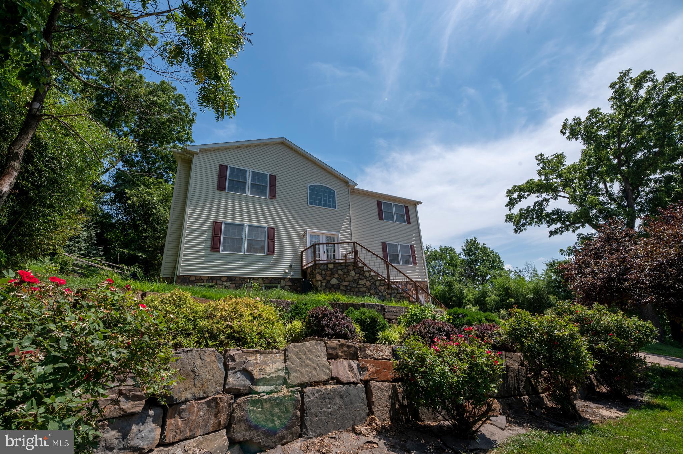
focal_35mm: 14
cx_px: 342
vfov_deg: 81.1
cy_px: 227
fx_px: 265
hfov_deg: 104.3
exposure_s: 1/1000
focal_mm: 14
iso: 100
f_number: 13
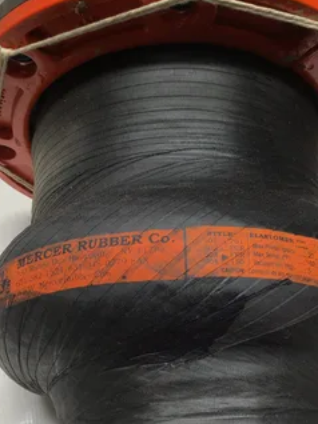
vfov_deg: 47.6
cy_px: 259
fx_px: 478
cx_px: 188
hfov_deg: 36.7
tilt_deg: -57.1
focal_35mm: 39
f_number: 2.4
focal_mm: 3.3
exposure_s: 1/60
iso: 25
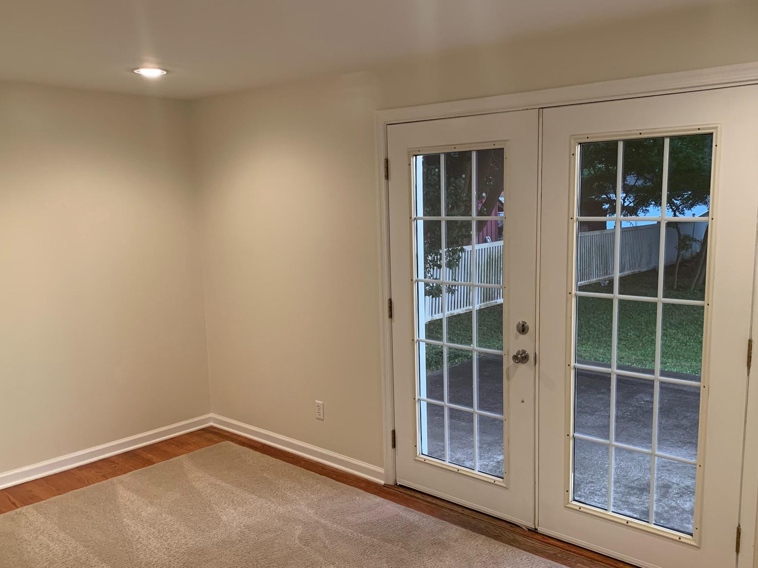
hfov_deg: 58.3
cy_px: 314
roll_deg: +1.4
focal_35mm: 31
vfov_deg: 45.4
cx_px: 404
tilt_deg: -8.7
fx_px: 679
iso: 160
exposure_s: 1/60
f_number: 1.8
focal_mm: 4.25
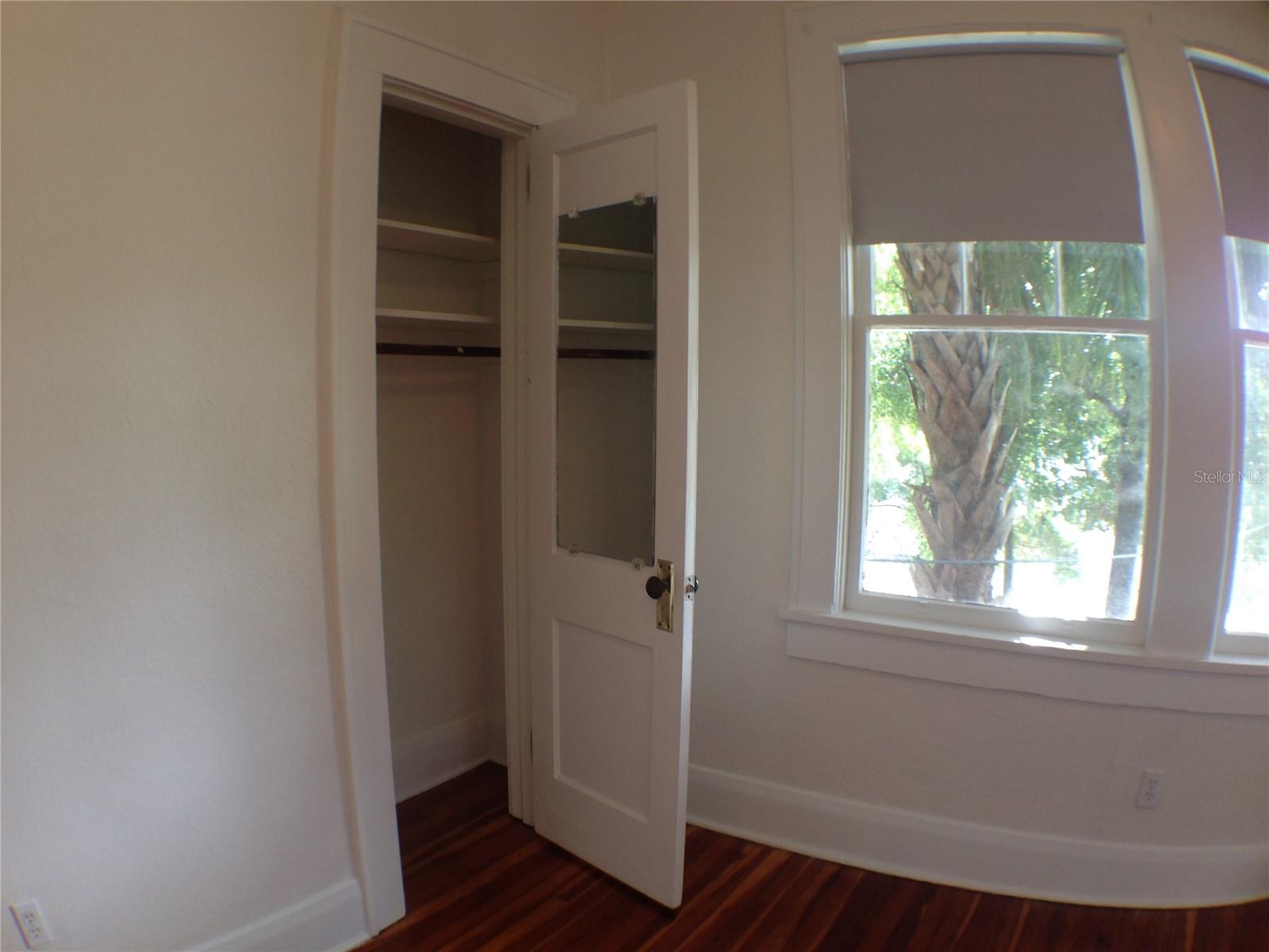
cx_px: 634
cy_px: 476
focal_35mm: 33
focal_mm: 4.12
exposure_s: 1/20
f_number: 2.4
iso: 50
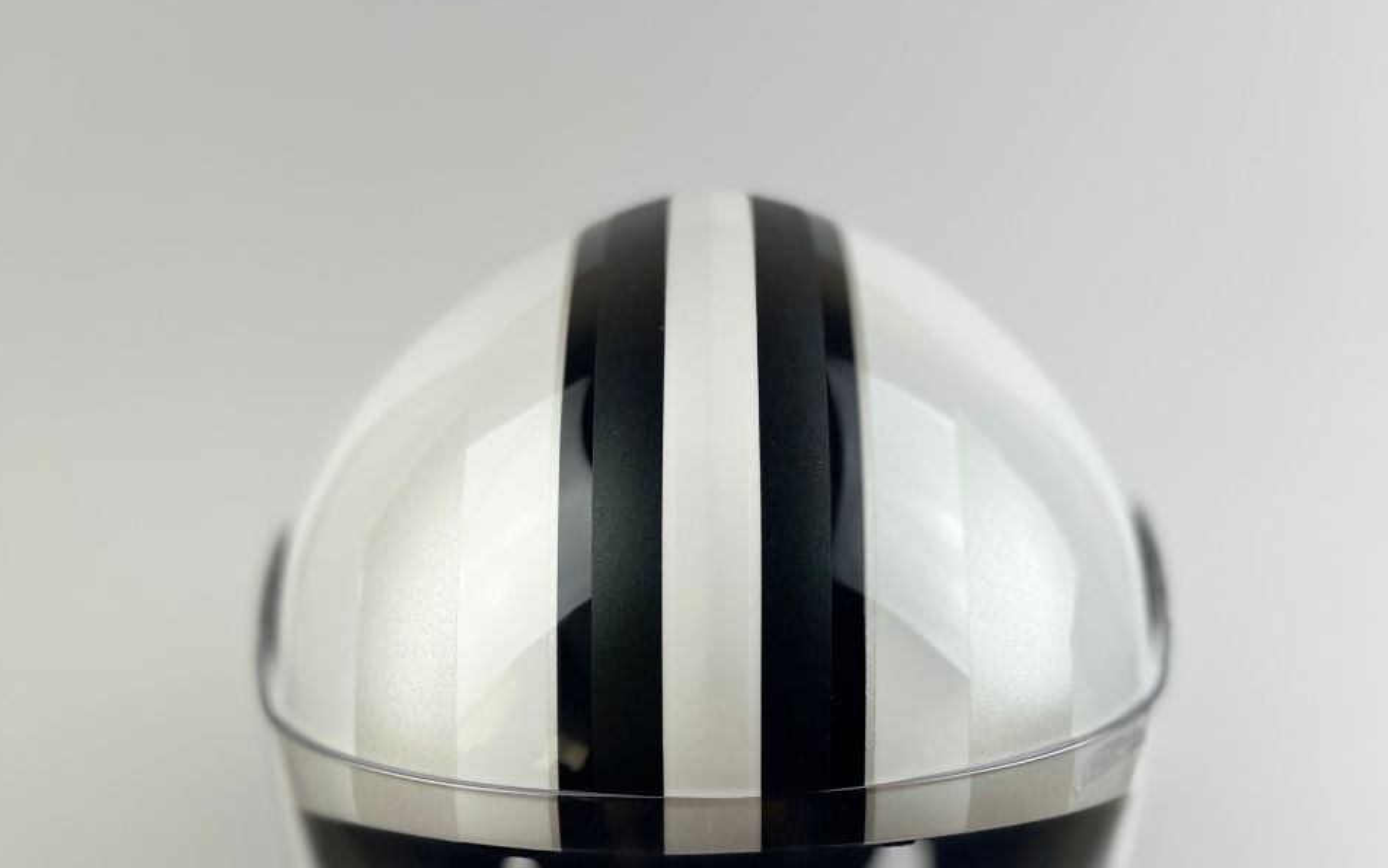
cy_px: 821
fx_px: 1400
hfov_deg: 52.7
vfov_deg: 32.3
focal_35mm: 37
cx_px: 690
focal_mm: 5.1
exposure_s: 1/393
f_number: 1.6
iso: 50
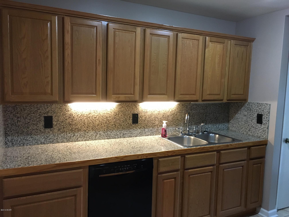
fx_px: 242
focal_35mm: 29
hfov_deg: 61.7
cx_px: 144
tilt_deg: -5.2
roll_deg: -1.8
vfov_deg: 48.2
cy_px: 108
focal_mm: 4.15
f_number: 2.2
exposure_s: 1/30
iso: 200
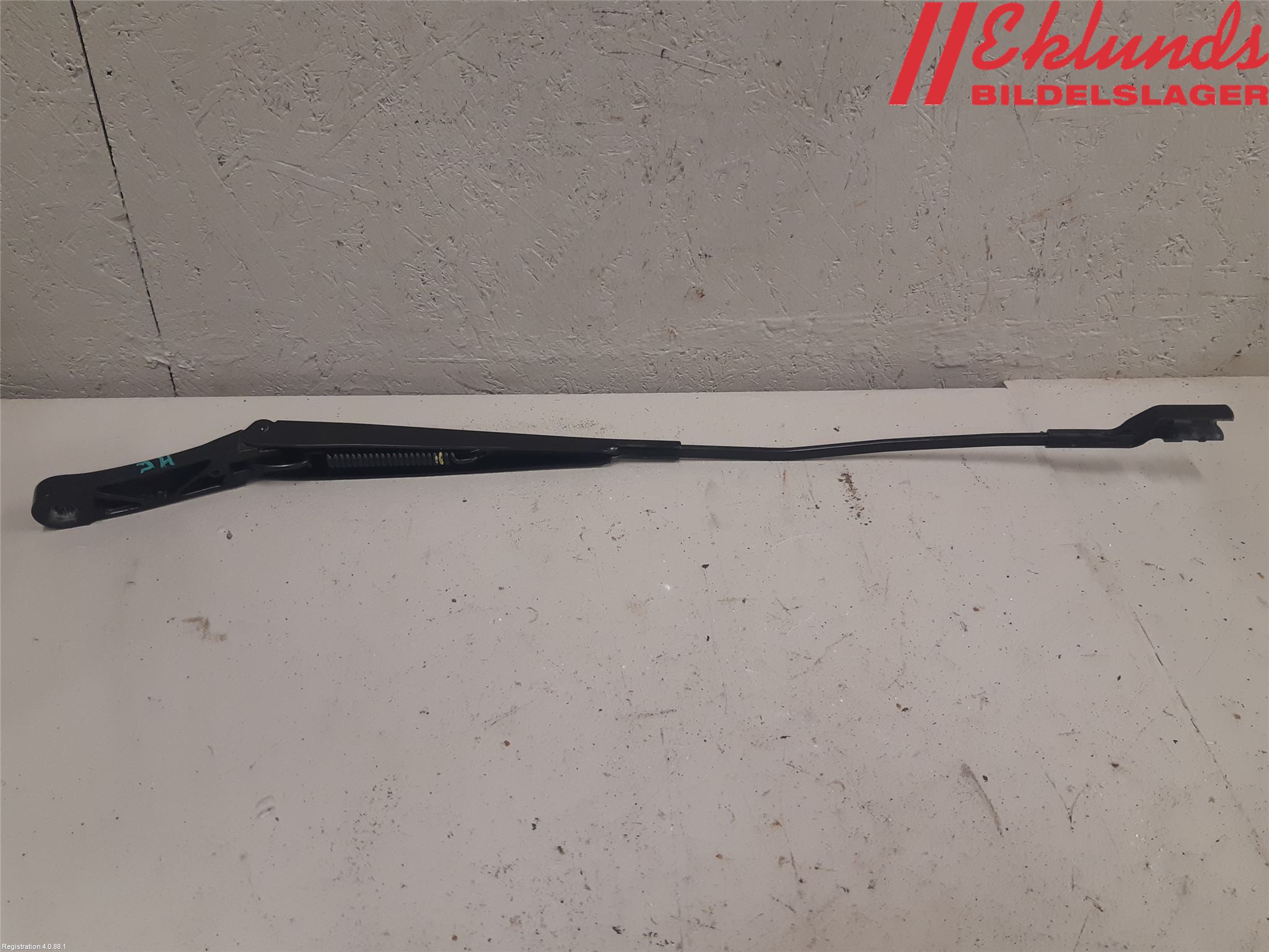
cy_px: 476
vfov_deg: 53.1
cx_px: 634
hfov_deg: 67.3
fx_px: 953
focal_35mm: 26
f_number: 1.7
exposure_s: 1/50
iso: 100
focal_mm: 3.93
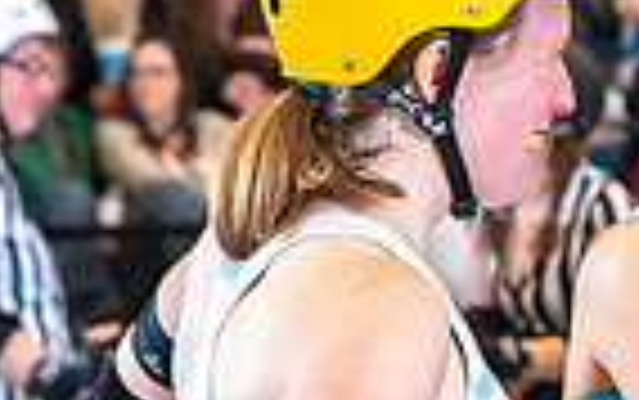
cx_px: 686
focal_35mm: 322
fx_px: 5612
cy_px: 541
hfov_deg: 6.5
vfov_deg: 4.1
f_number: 4.5
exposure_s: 1/160
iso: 500
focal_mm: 70
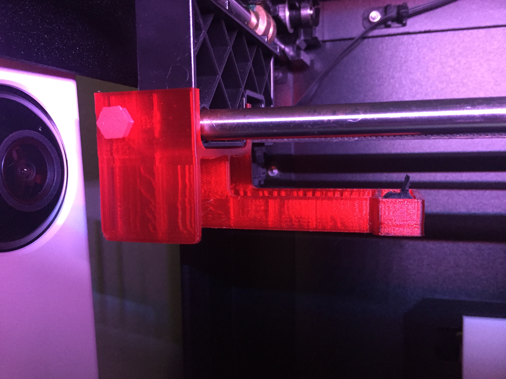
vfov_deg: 48.2
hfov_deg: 61.7
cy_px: 190
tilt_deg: -4.8
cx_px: 253
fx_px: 424
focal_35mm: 29
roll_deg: +0.1
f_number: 2.2
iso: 250
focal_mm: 4.15
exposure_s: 1/15
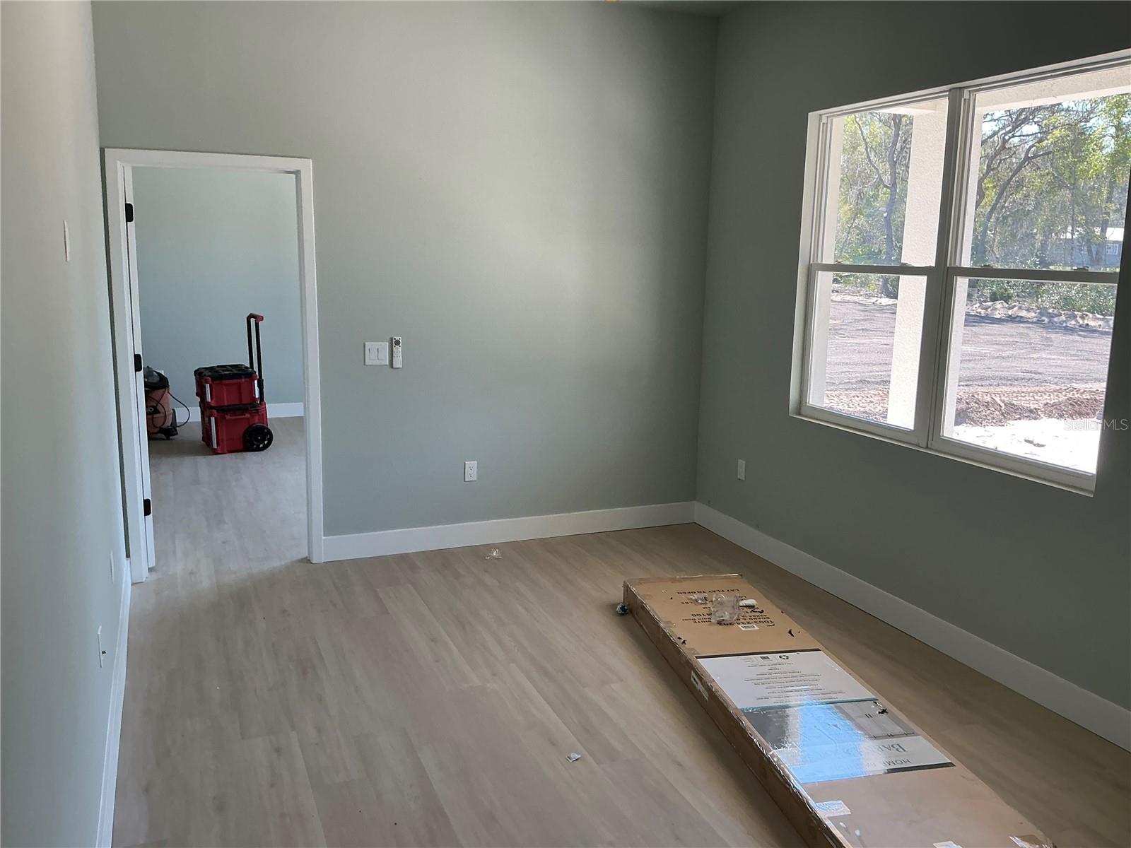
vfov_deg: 49.7
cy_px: 424
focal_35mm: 28
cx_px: 566
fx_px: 915
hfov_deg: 63.4
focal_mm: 3
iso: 40
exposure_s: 1/120
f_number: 1.8
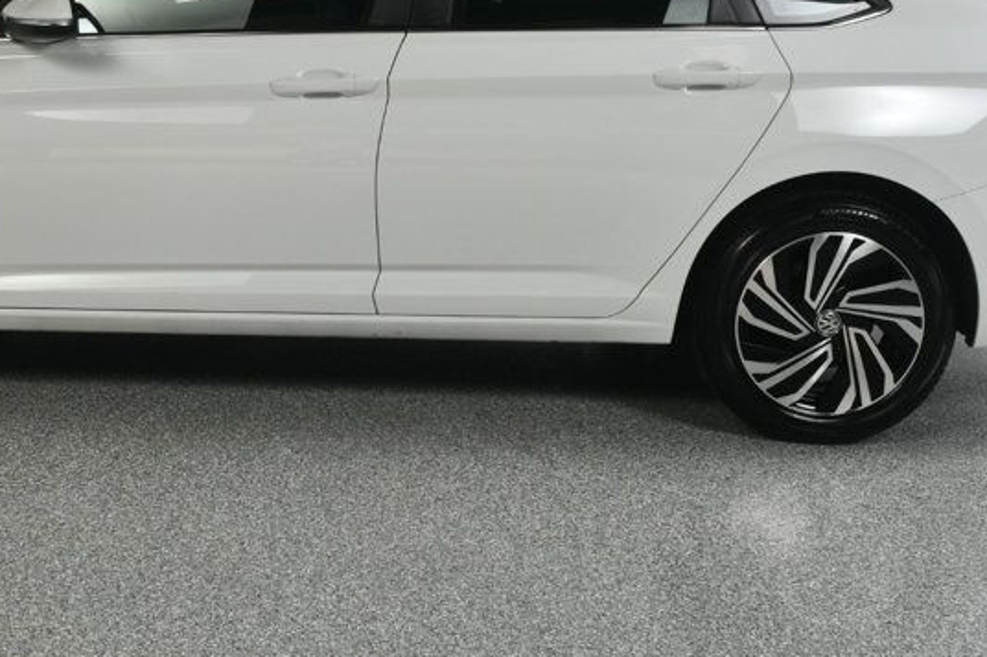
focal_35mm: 63
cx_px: 326
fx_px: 1727
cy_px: 131
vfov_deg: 21.3
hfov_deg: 31.6
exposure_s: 1/160
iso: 100
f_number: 13
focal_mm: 22
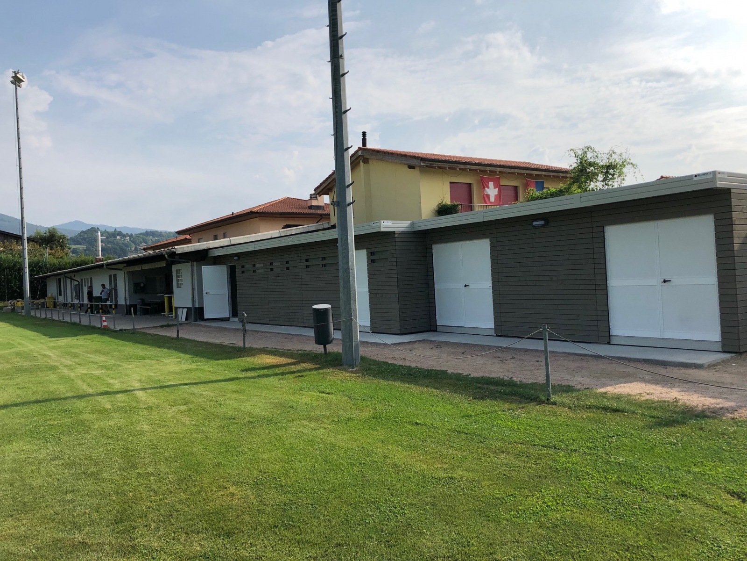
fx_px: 604
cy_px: 280
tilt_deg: +0.2
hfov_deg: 63.4
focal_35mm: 28
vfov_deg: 49.7
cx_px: 374
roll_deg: +3.0
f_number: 1.8
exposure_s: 1/3205
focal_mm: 3.99
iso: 25
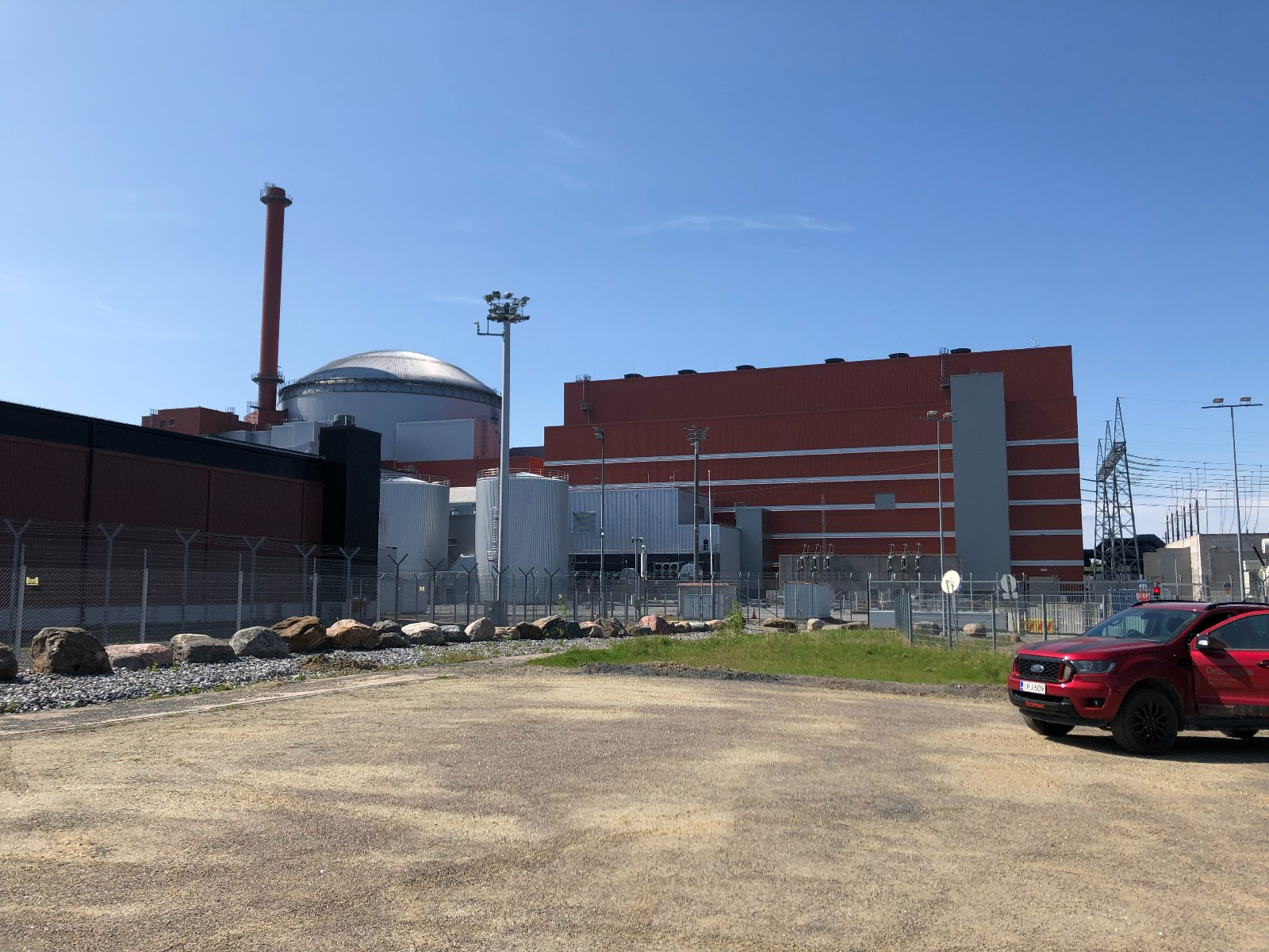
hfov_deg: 63.4
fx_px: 1026
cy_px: 476
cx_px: 634
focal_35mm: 28
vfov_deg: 49.7
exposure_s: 1/2288
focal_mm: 3.99
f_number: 1.8
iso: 20
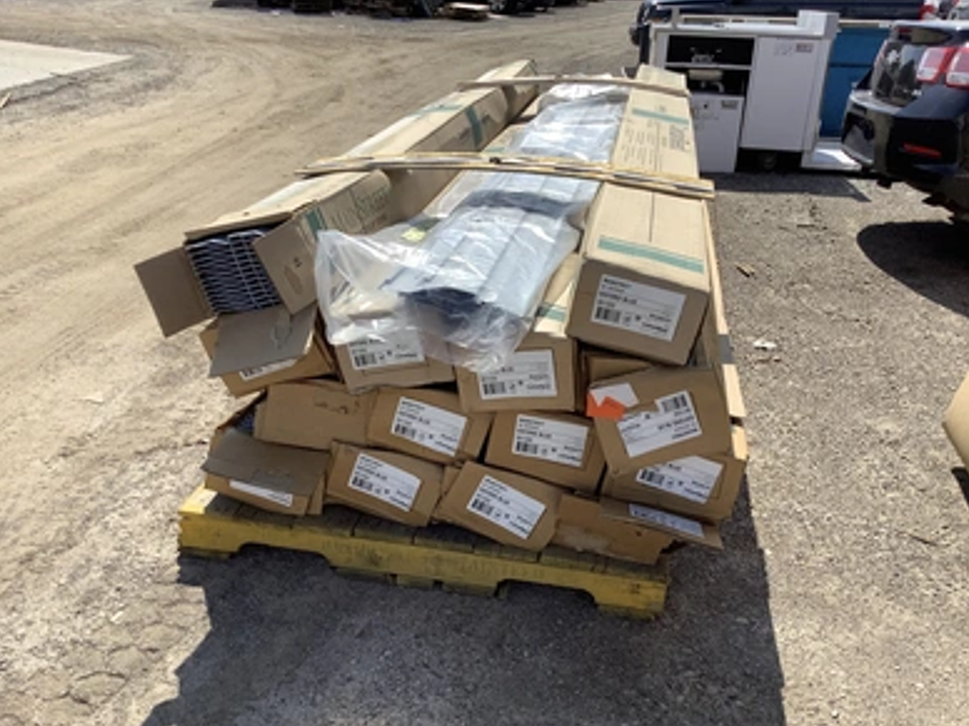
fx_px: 896
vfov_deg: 44.2
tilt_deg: -23.2
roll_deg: +0.0
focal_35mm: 32
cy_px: 372
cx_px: 494
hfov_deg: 56.8
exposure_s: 1/1733
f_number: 2.4
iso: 25
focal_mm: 3.3
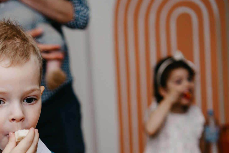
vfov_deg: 11.3
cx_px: 40
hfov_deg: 16.9
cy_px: 154
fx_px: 763
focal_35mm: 120
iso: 200
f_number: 3.2
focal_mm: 52
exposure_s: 1/160
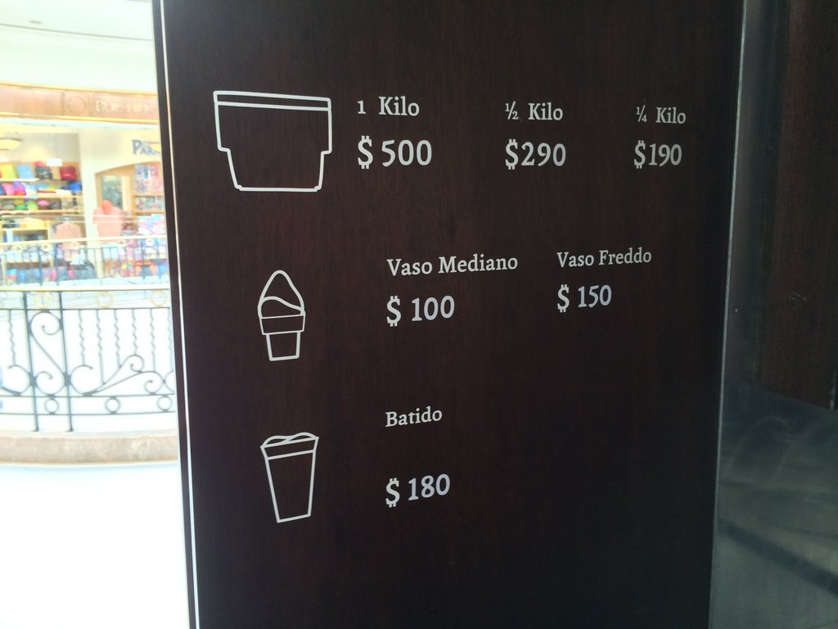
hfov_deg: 60.0
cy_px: 314
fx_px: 726
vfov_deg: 46.8
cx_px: 419
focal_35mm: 30
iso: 160
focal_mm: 4.12
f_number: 2.2
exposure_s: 1/30
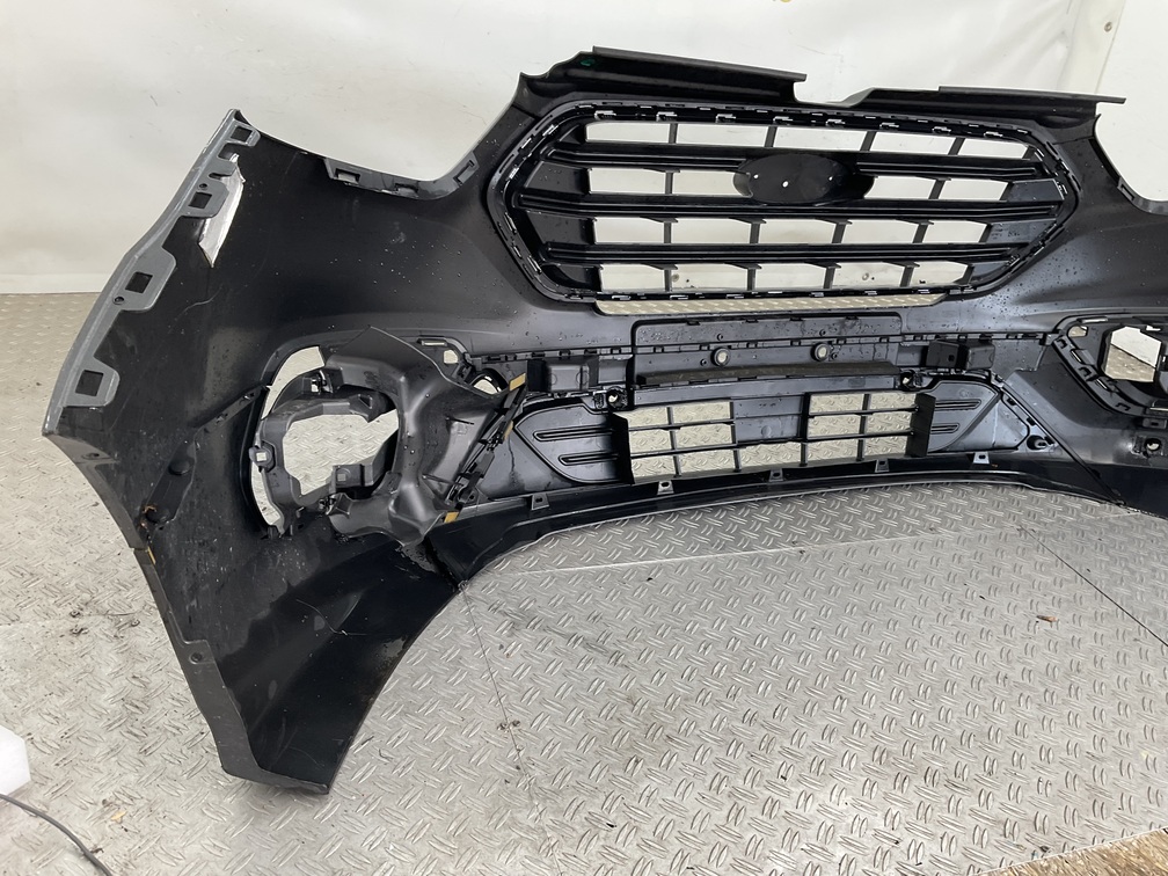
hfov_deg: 61.7
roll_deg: -9.4
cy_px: 438
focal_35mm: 29
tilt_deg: -26.7
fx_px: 979
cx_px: 584
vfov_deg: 48.2
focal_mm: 3
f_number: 1.8
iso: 32
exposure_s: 1/100
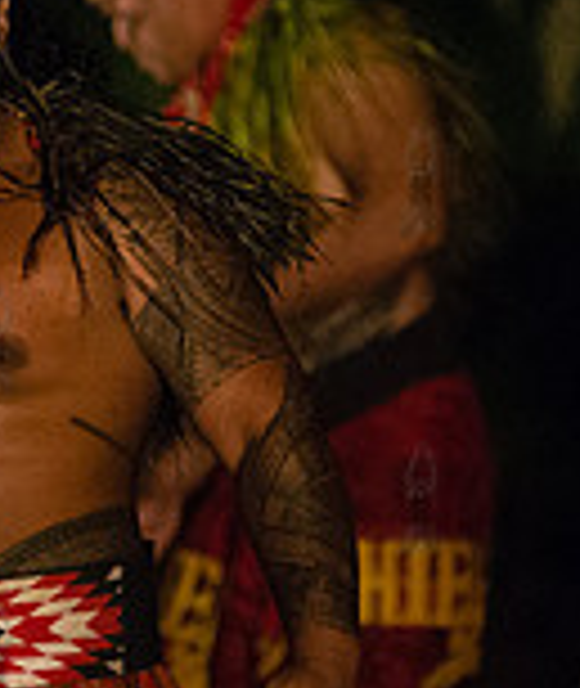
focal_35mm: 810
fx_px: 16844
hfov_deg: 2.0
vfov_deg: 2.3
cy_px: 337
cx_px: -60
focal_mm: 200
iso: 4000
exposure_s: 1/320
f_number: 2.8
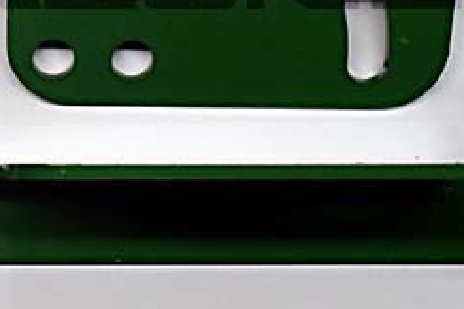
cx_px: 66
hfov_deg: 19.5
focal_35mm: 103
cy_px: 21
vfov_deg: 13.2
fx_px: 1327
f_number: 4.6
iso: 200
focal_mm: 6.83
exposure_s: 1/50
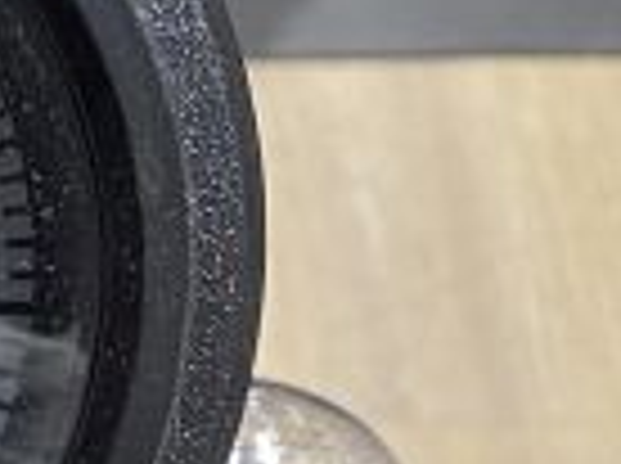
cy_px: 1011
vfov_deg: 7.1
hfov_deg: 8.7
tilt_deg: -57.8
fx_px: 3582
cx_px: -1008
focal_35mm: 200
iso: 80
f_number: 1.8
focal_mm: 4.25
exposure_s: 1/50
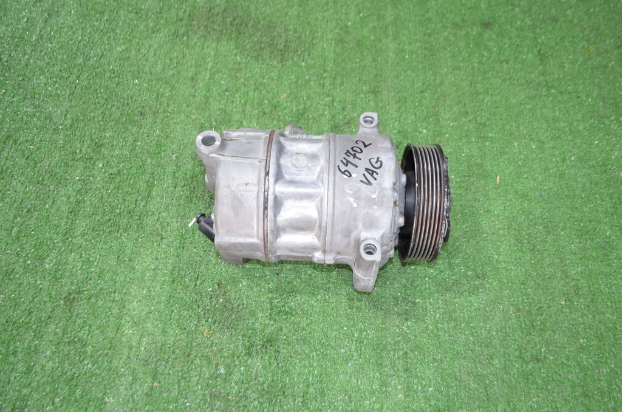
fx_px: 569
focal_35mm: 33
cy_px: 206
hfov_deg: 57.3
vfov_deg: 39.8
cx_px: 311
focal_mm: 22
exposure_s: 1/60
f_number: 3.8
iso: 1000
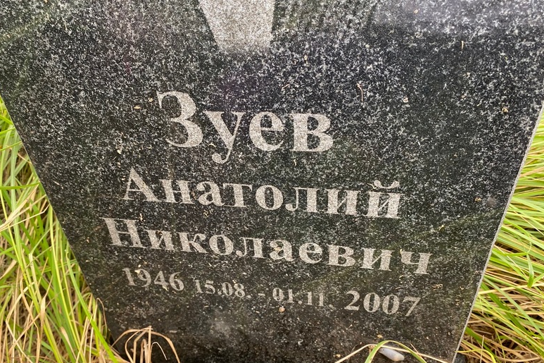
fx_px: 423
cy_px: 189
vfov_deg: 46.4
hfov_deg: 65.5
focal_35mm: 28
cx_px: 267
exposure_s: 1/121
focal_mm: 4.25
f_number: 1.8
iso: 80
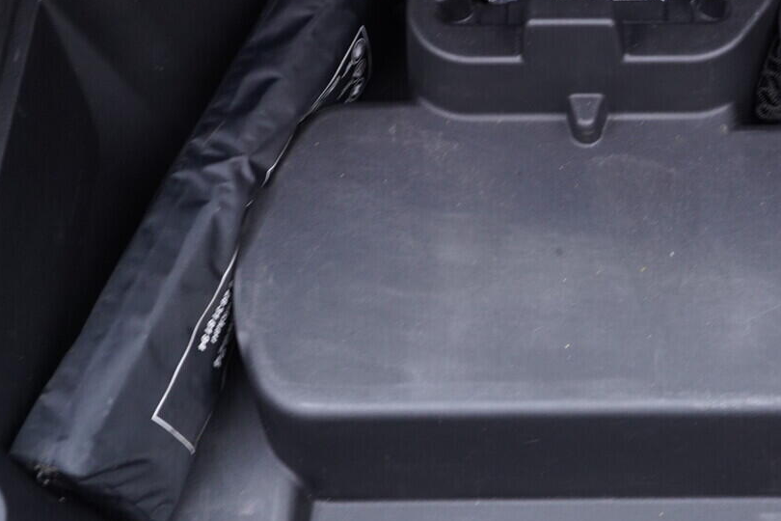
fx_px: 1388
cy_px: 172
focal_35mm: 64
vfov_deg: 21.2
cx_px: 643
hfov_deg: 30.5
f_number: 2.8
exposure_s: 1/40
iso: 640
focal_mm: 24
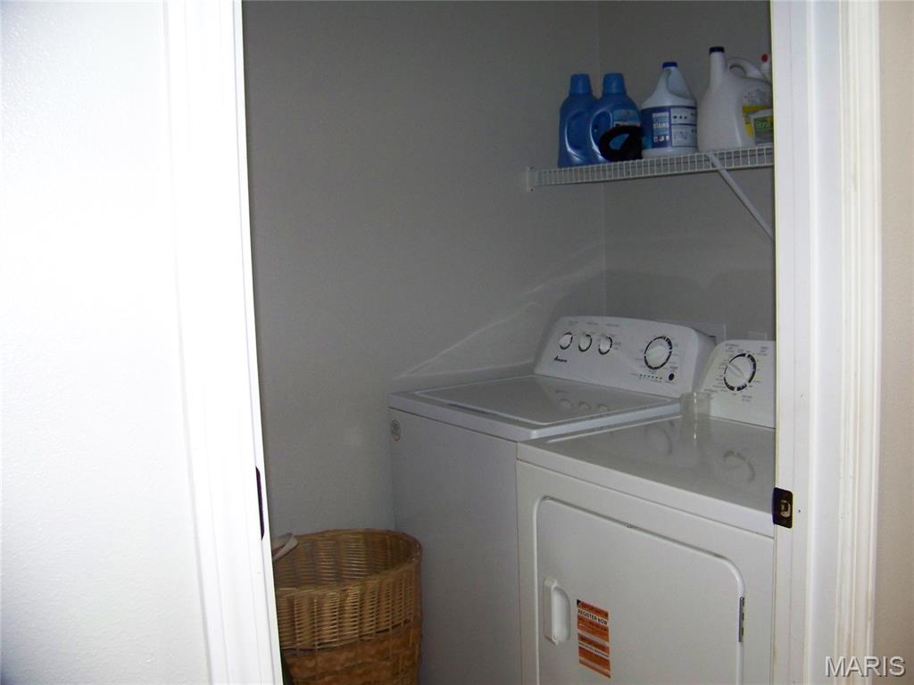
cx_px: 457
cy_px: 342
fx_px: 951
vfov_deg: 39.7
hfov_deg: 51.4
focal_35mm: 36
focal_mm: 5.85
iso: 200
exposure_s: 1/30
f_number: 2.8
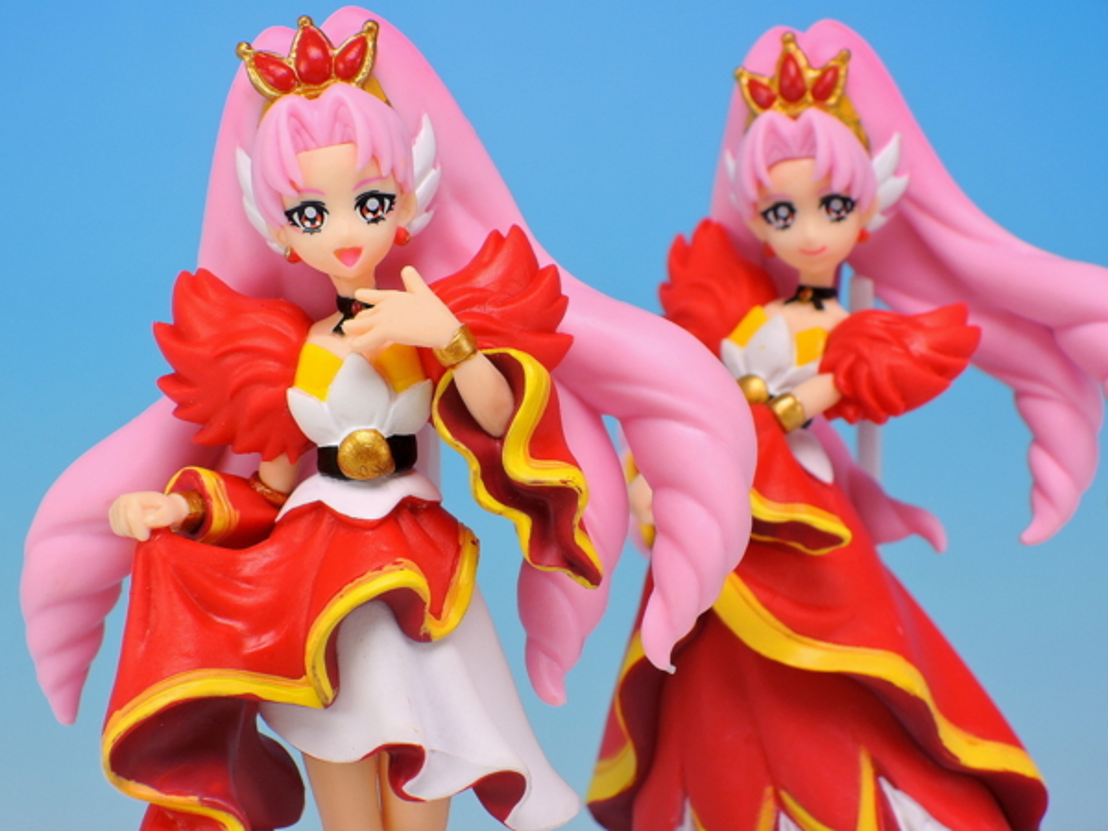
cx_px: 554
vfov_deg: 12.3
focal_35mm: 120
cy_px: 416
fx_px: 3841
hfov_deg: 16.4
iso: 80
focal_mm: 25.5
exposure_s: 1/2.5
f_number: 7.1
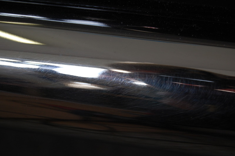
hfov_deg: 24.6
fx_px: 538
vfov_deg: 16.5
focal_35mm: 82
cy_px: 78
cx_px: 118
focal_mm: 55
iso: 250
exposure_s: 1/125
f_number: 5.6
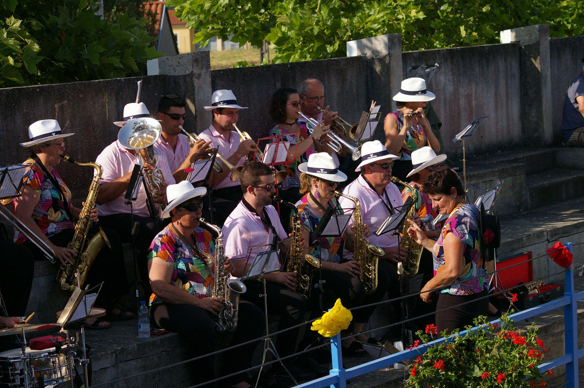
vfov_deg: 13.0
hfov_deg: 19.5
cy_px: 194
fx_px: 1702
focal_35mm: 105
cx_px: 292
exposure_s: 1/1500
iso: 400
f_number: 5.6
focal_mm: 70
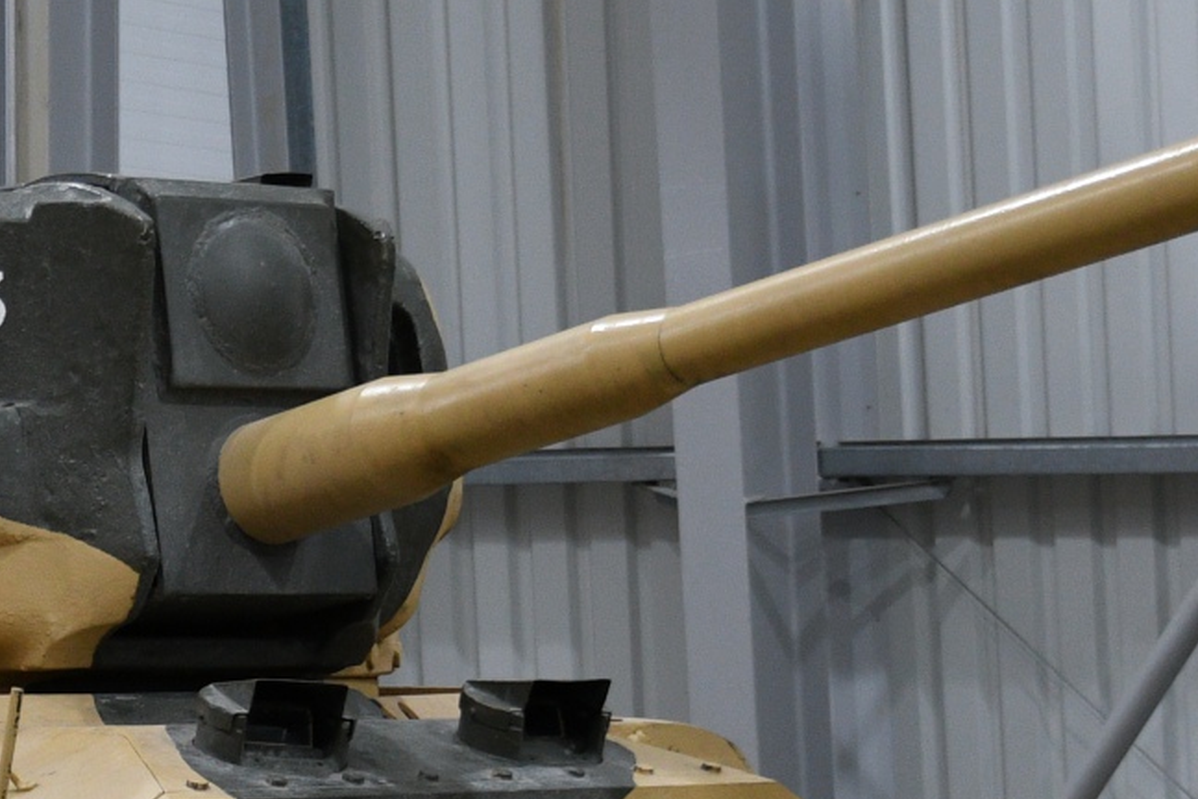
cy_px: 990
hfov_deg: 14.8
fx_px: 4559
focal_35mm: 137
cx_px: 133
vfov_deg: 9.8
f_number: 3.2
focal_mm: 25
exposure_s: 1/40
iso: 640
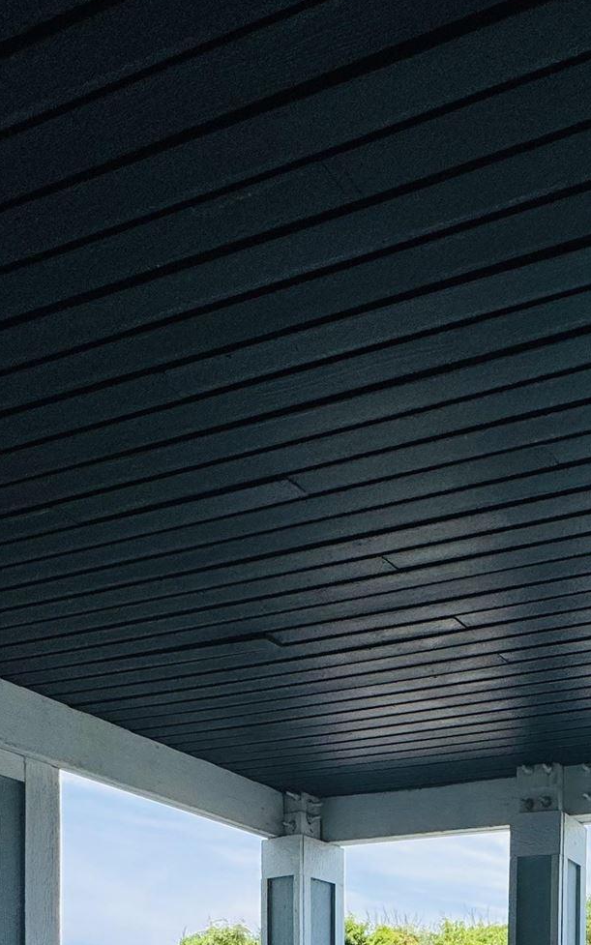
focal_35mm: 35
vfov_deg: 40.8
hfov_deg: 29.6
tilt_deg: -0.7
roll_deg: +0.4
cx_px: 754
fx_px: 902
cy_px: 1102
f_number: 2.2
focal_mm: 2.22
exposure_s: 1/1832
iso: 50
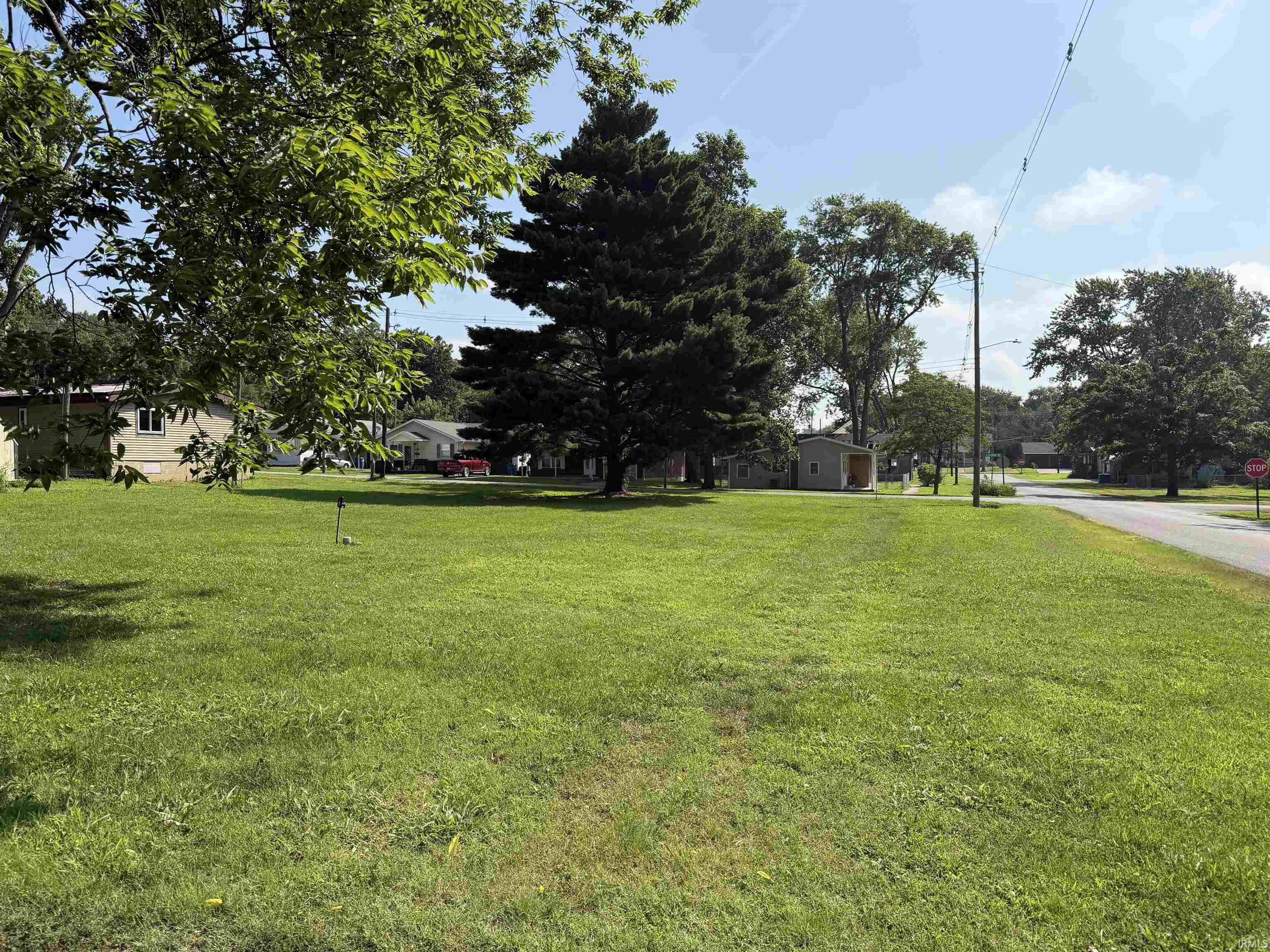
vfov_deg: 56.8
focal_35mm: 24
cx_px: 635
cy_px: 476
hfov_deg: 71.6
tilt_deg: -0.1
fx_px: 881
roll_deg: +0.5
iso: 100
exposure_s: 1/5714
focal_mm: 6.76
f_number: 1.78
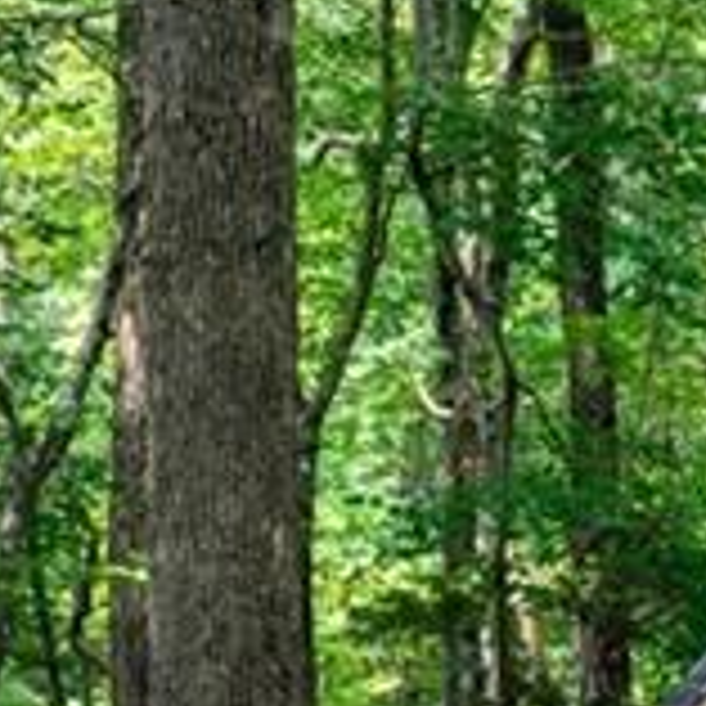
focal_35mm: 172
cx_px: 1736
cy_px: 893
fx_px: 3969
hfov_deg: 9.1
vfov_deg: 10.0
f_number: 6.3
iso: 250
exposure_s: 1/100
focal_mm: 31
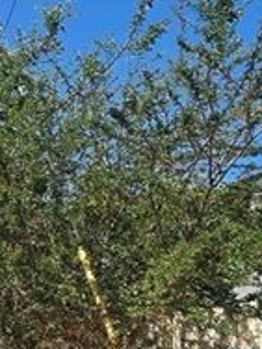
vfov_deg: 32.2
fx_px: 595
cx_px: -225
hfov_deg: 18.6
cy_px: 252
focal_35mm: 59
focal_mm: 2.2
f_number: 1.9
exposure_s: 1/2365
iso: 40
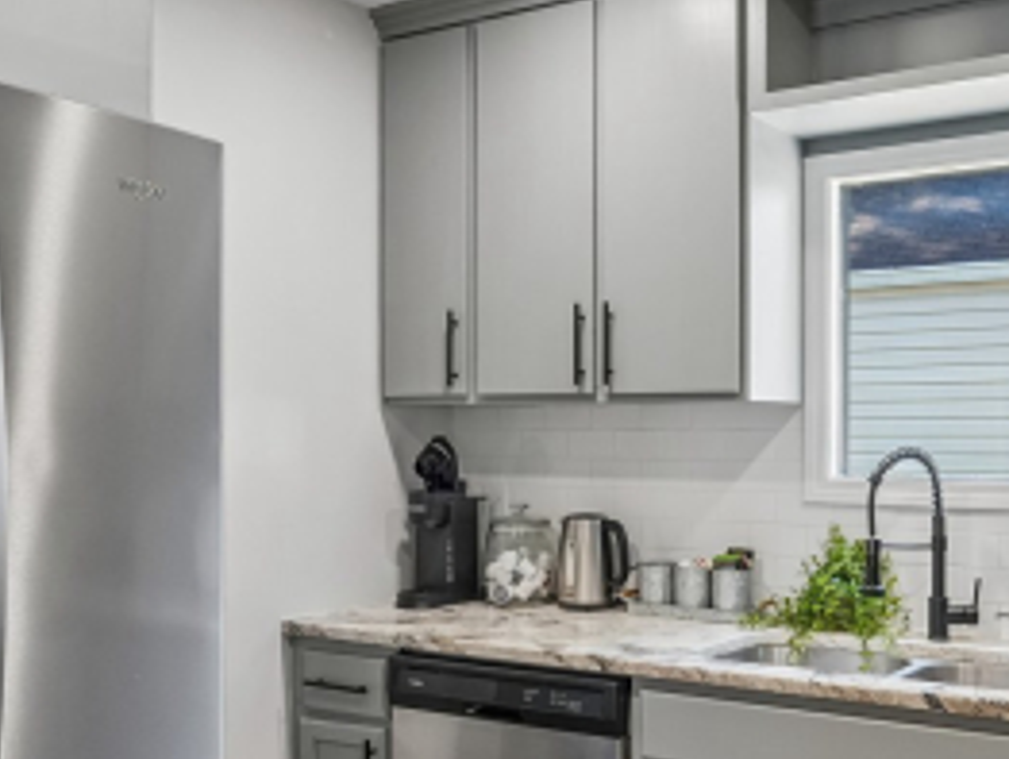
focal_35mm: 44
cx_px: 601
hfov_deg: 42.7
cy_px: 432
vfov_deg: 32.9
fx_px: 1284
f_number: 8
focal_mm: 16
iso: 1000
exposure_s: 1/30
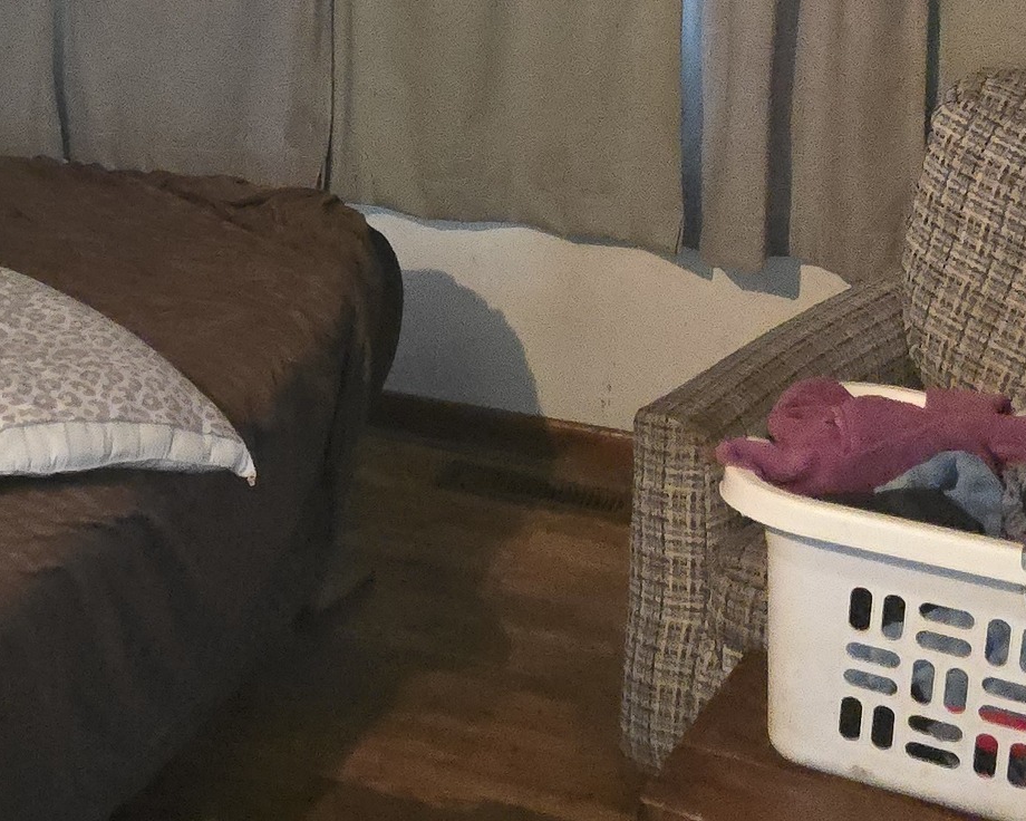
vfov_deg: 19.9
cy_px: 36
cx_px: -239
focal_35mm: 75
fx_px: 2277
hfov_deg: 23.1
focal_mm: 6.3
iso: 2000
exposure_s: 1/60
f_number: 1.7
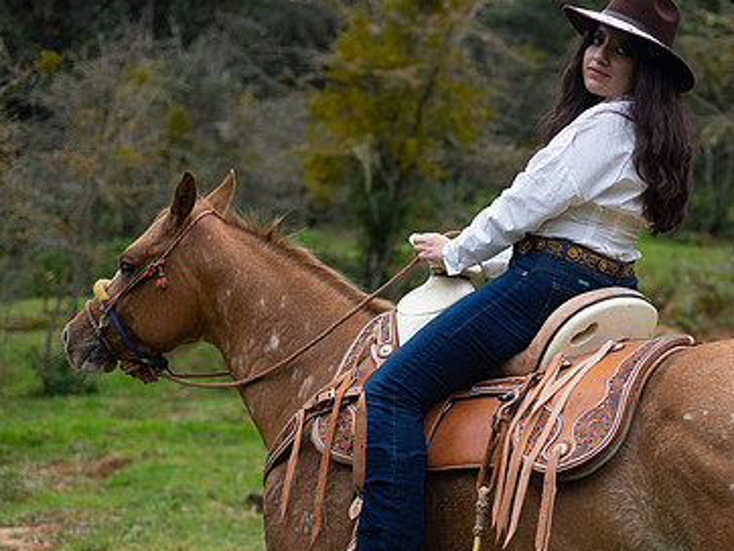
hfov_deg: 25.0
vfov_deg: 19.2
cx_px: 554
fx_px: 1634
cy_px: 289
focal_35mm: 77
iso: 400
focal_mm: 50
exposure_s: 1/2000
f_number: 2.8
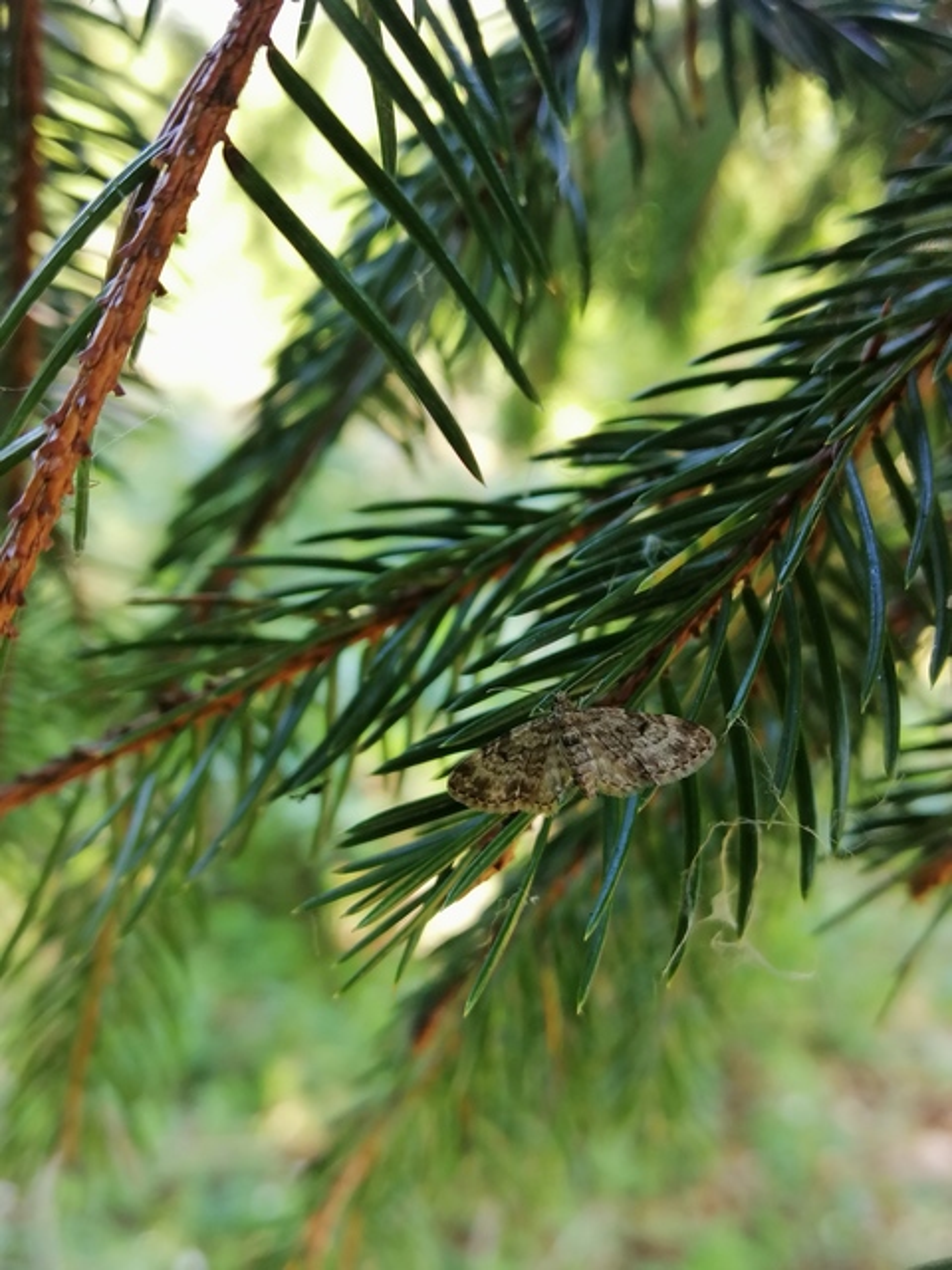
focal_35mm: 45
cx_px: 476
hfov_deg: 32.2
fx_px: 1650
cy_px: 635
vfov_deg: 42.1
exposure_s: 1/50
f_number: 1.8
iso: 80
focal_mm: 3.95
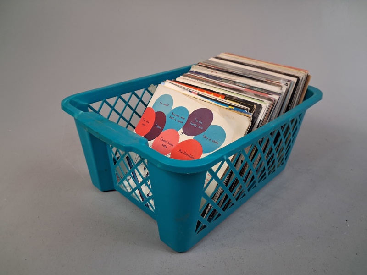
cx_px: 184
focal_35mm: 27
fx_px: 286
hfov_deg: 65.3
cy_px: 138
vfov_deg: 51.4
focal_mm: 4
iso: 400
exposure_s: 1/50
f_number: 1.8
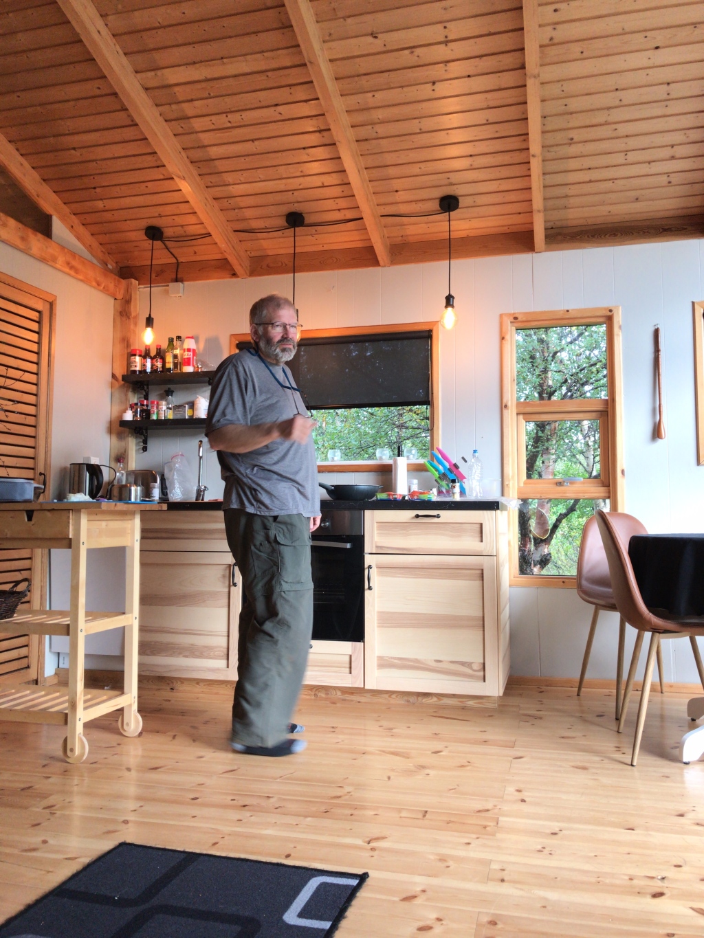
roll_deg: -0.3
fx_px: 759
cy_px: 469
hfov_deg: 49.8
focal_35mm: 28
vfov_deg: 63.4
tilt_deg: +5.9
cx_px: 352
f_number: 1.8
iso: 50
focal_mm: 3.99
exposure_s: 1/33
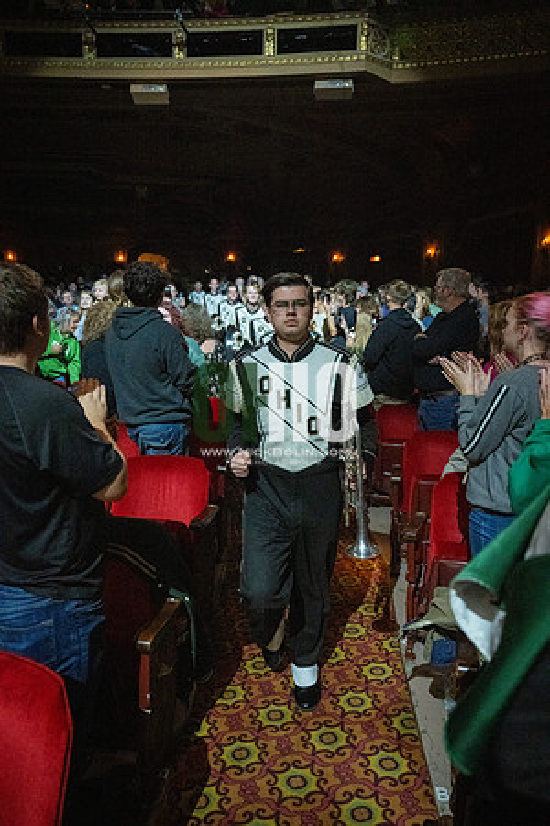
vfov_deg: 71.5
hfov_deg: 51.3
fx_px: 573
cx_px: 275
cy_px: 413
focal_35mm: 25
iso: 12800
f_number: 2.8
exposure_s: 1/500
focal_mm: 25
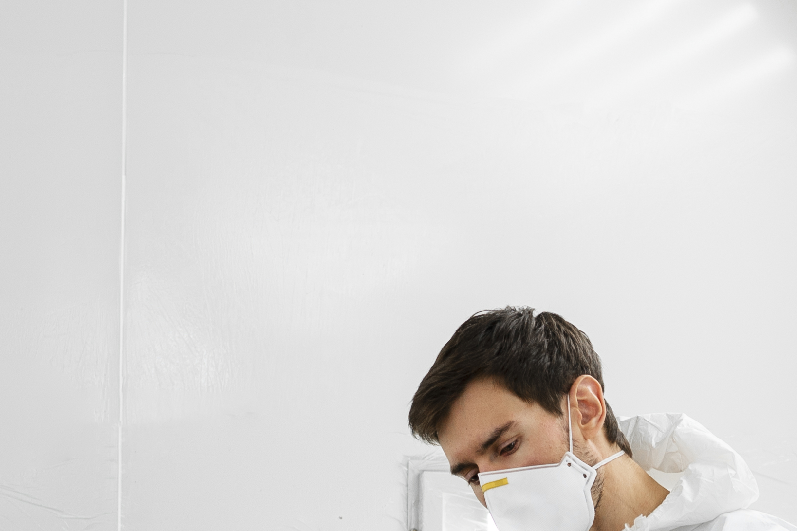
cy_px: 760
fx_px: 4427
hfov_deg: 10.3
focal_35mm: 200
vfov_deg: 6.8
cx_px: 643
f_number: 3.5
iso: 250
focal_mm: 55
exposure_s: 1/125
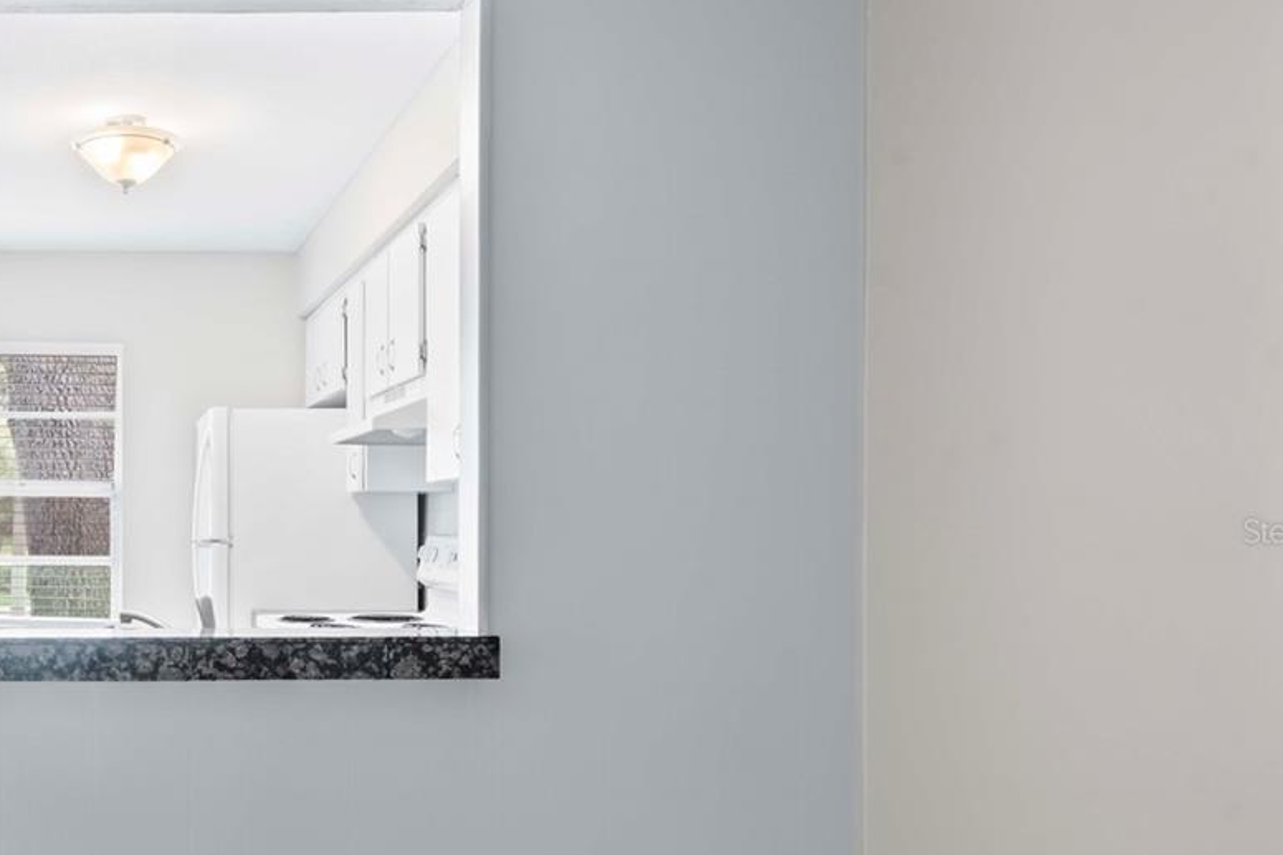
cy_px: 531
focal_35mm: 33
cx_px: 68
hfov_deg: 49.2
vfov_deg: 39.7
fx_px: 1176
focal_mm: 16
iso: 200
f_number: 9
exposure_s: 6
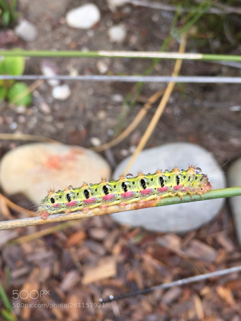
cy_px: 160
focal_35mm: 29
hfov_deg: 48.2
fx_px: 269
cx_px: 120
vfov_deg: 61.7
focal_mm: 4.15
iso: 32
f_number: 2.2
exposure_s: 1/565
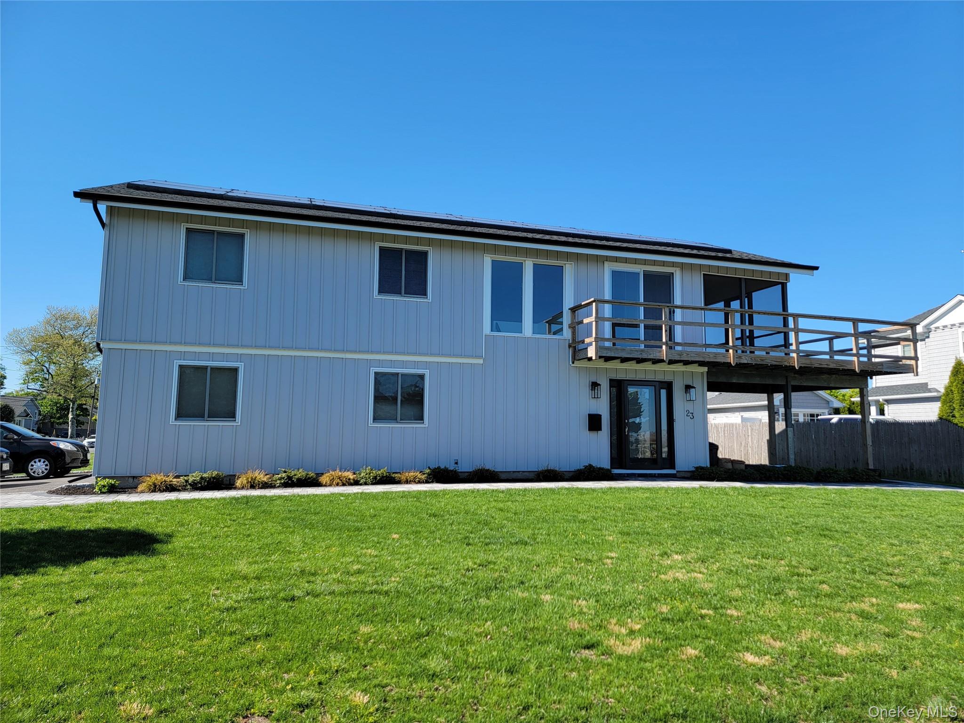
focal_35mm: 24
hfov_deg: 71.6
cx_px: 482
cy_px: 362
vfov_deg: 56.8
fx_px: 668
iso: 16
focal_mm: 6.7
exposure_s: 1/607
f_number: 1.8
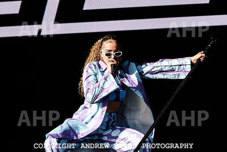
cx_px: 114
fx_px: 1261
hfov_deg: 10.3
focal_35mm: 200
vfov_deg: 6.9
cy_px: 76
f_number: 5.6
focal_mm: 200
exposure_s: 1/2000
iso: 640
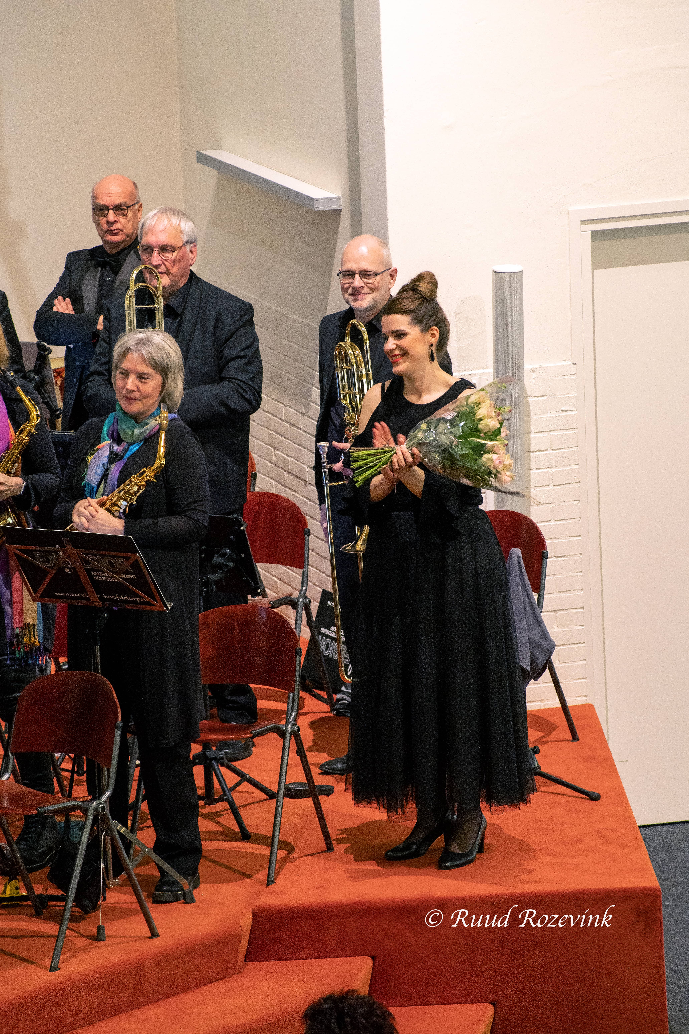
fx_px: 5971
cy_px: 517
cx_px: 344
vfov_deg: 9.9
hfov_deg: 6.6
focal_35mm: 208
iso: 3200
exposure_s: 1/60
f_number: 5.6
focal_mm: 135
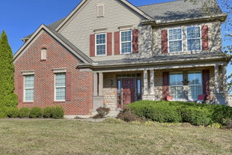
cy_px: 93
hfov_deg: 56.0
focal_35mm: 34
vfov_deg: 38.9
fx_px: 218
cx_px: 122
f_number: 10
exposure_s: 1/60
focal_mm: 20.5
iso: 100
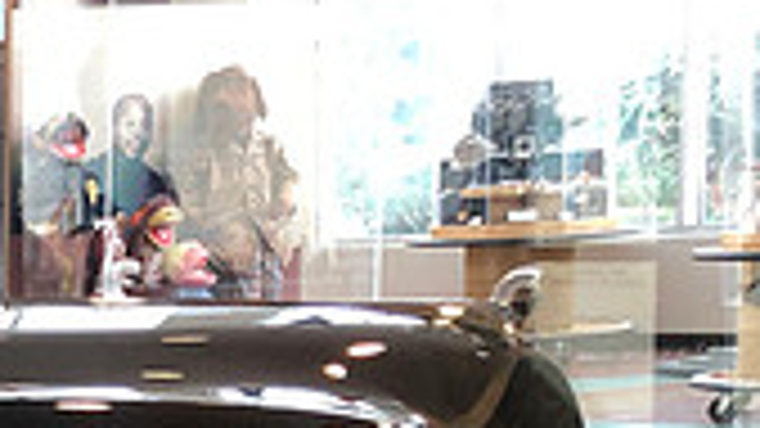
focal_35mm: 105
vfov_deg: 11.1
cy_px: 624
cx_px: -513
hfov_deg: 17.4
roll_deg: +4.5
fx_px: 2116
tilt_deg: -10.0
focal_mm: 4
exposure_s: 1/20
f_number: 1.8
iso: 40
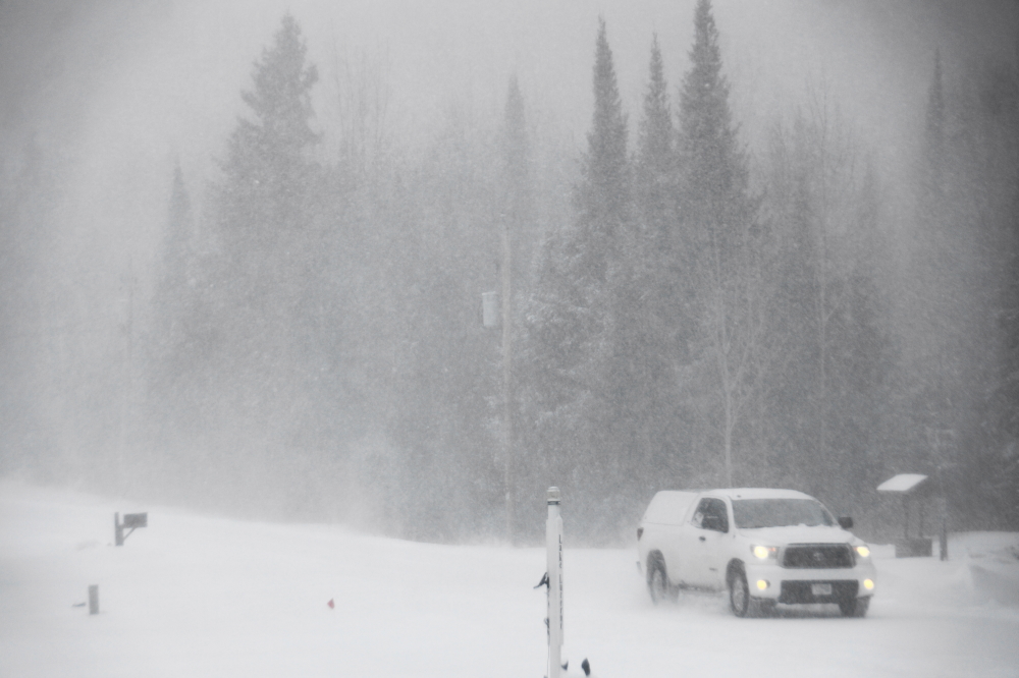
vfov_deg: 9.1
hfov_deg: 13.7
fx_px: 4244
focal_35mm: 150
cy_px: 339
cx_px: 510
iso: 100
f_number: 5.6
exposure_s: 1/160
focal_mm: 100
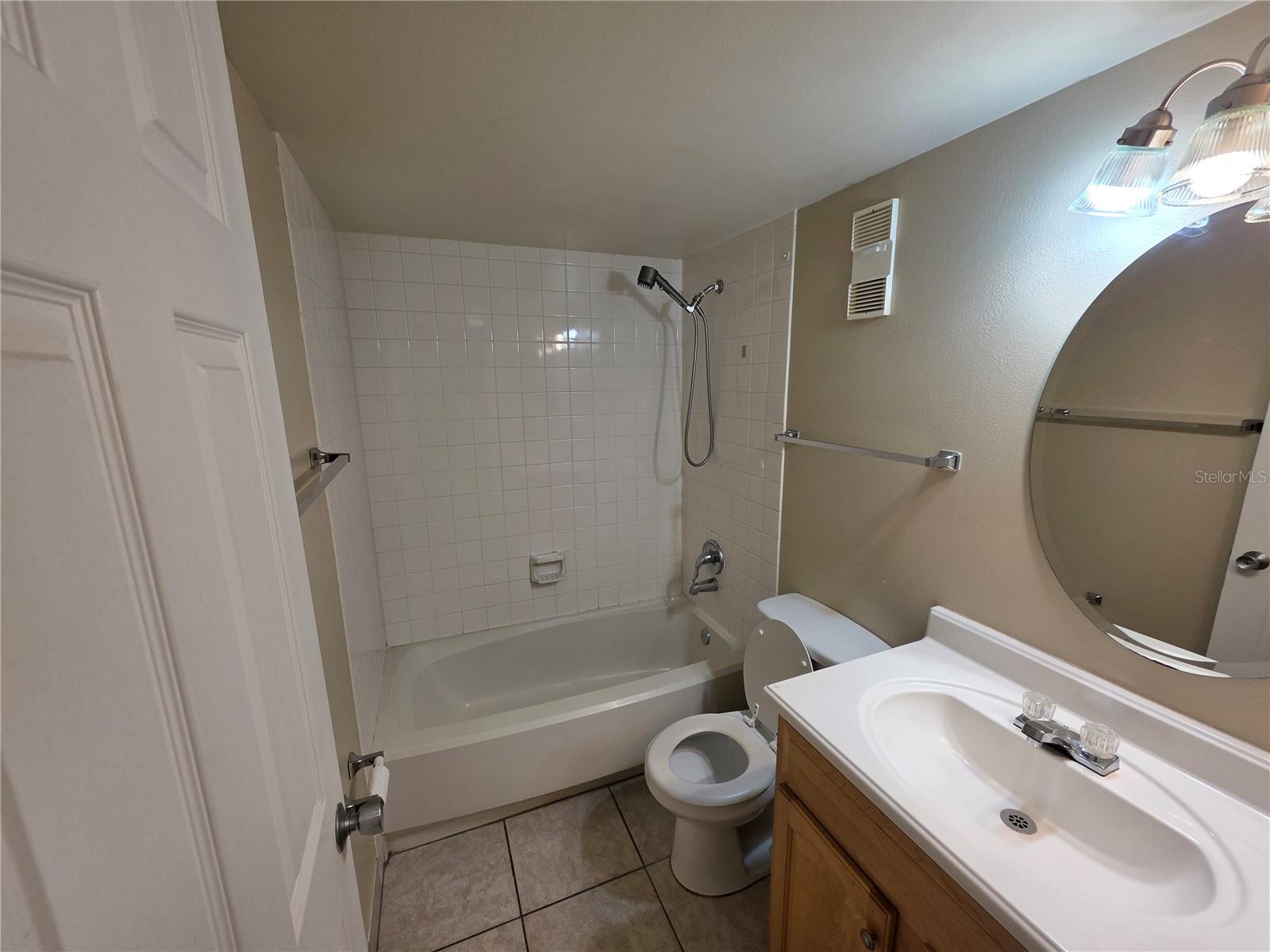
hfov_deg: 106.2
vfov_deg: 89.9
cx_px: 635
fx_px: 477
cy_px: 476
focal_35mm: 13
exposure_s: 1/120
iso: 50
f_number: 1.9
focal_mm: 2.2
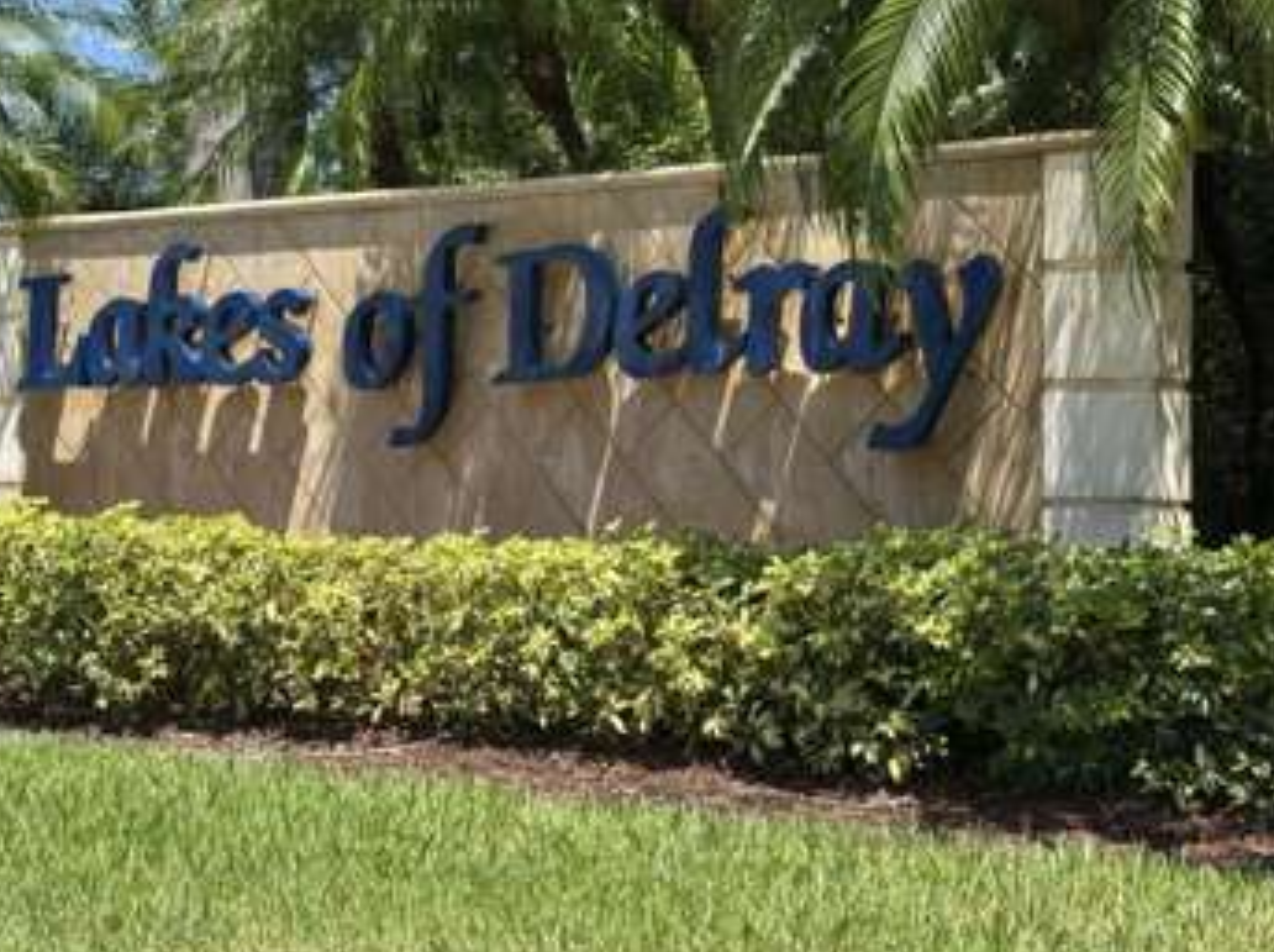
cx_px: 533
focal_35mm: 67
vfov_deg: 21.8
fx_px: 2462
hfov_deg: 29.0
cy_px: 361
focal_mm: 6.86
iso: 64
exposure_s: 1/1815
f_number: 1.78
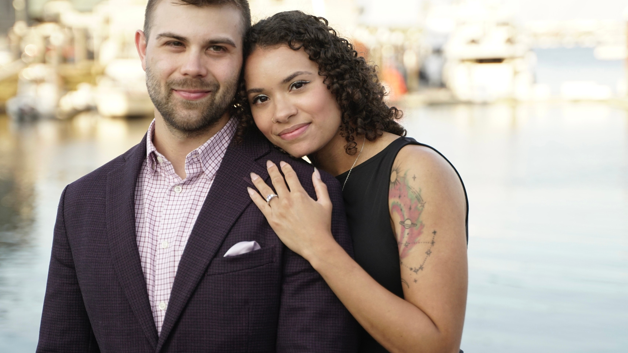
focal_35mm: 78
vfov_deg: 15.5
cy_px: 156
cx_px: 261
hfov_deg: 27.1
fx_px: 1299
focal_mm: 62
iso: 320
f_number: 2.8
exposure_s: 1/800
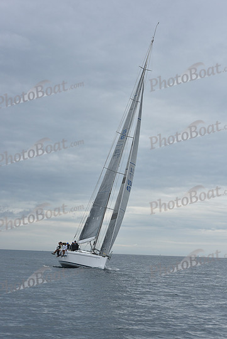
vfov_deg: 27.0
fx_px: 709
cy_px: 175
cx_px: 117
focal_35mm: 75
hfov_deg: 18.2
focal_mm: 70
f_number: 10
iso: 250
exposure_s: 1/800
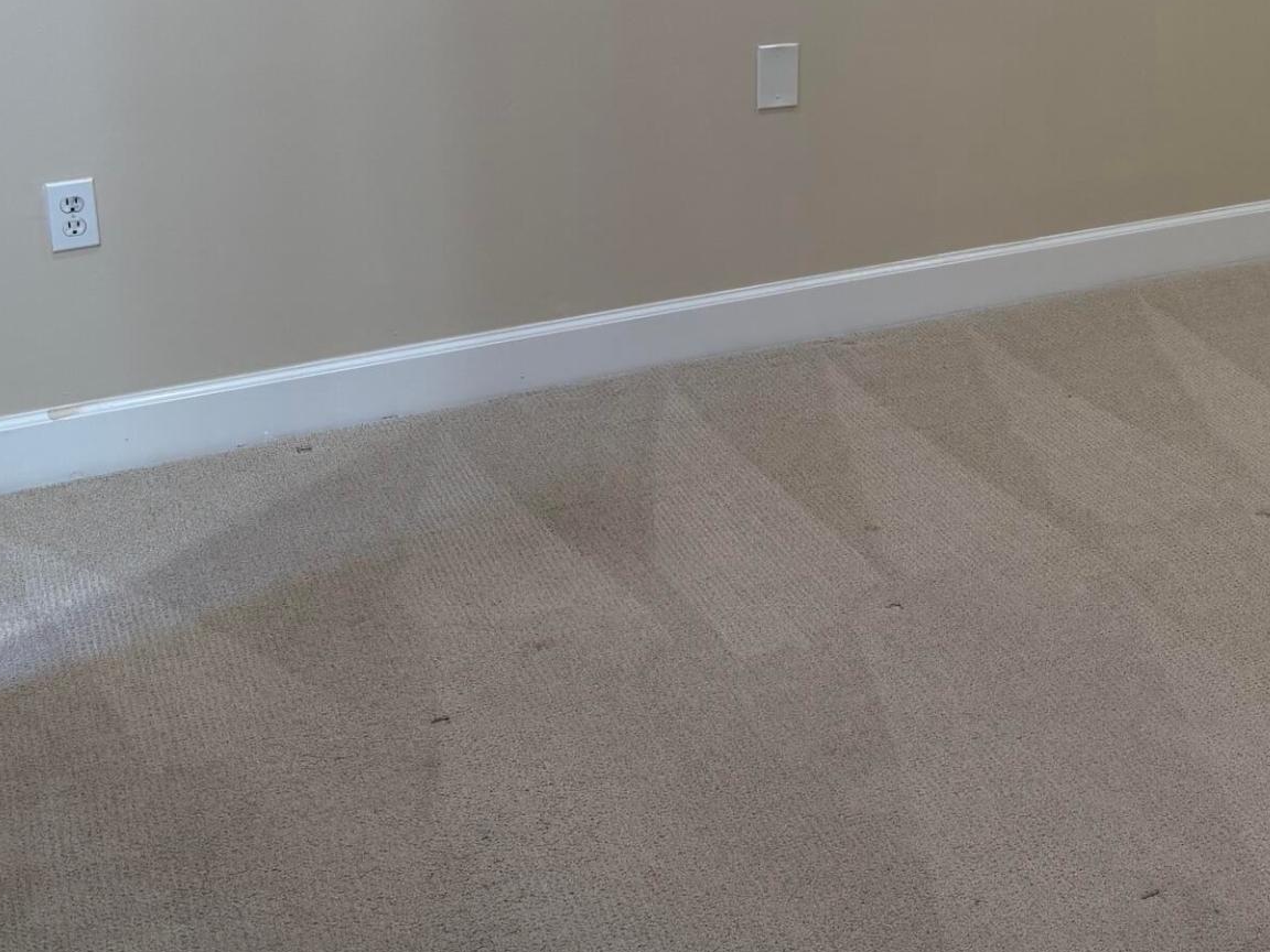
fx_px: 2201
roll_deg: -1.3
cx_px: 1235
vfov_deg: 23.2
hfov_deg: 30.2
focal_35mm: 60
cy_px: -55
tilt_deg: -9.9
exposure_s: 1/120
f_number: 1.78
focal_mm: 6.76
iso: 125
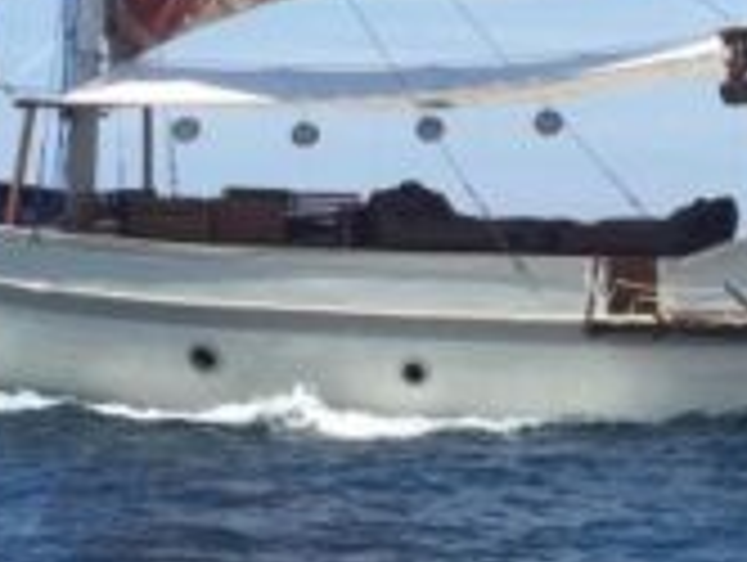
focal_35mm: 134
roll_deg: -1.8
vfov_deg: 11.1
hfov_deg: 14.3
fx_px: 2896
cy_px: 148
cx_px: 868
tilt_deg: +3.6
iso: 32
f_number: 2.2
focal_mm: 4.15
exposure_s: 1/1721
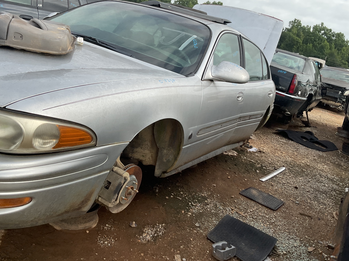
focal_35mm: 33
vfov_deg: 42.9
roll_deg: -8.5
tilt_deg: -16.8
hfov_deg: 55.3
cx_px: 162
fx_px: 333
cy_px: 118
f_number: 1.8
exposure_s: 1/1250
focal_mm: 3
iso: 16
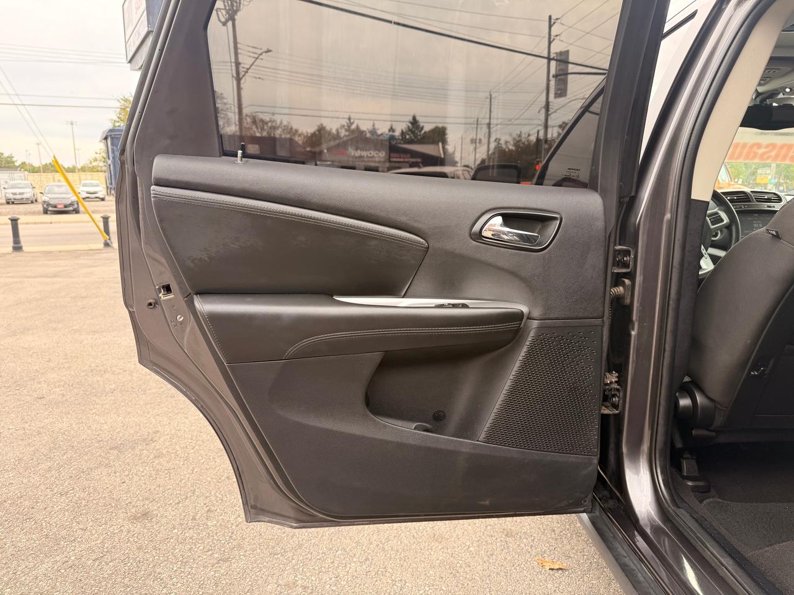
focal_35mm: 24
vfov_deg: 56.8
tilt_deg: -10.9
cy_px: 298
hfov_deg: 71.6
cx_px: 397
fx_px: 550
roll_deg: -0.6
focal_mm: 6.76
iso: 100
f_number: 1.78
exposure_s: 1/333
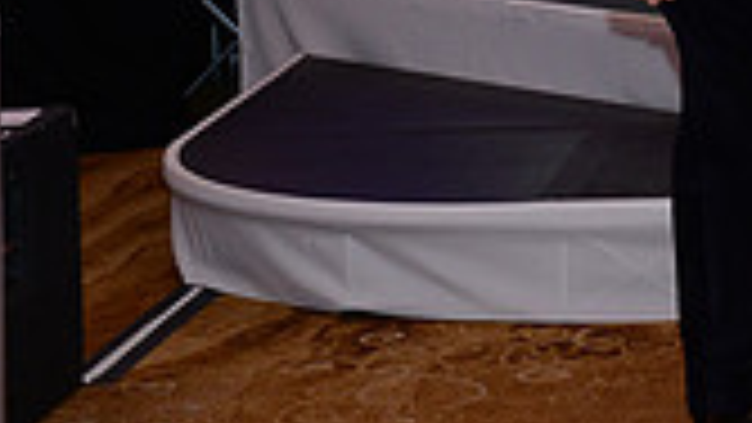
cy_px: -214
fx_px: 3470
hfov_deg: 11.7
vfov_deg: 6.9
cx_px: 1225
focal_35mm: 174
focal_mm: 48
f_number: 5.6
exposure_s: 1/250
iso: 1600
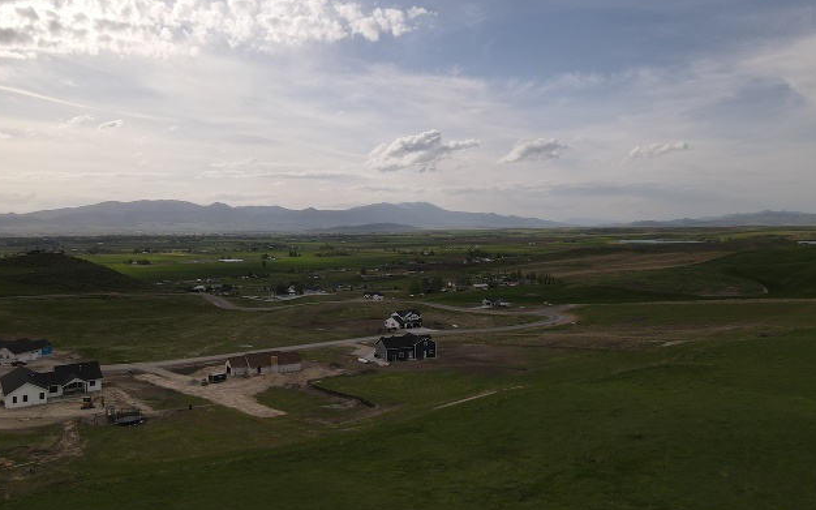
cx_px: 403
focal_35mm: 26
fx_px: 578
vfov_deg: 47.4
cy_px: 211
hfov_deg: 70.4
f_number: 2.8
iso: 100
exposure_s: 1/100
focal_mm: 4.5
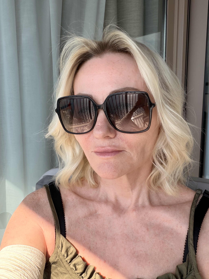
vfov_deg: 60.0
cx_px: 104
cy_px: 140
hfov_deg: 46.8
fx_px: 242
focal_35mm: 30
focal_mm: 2.71
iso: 40
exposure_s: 1/602
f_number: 1.9
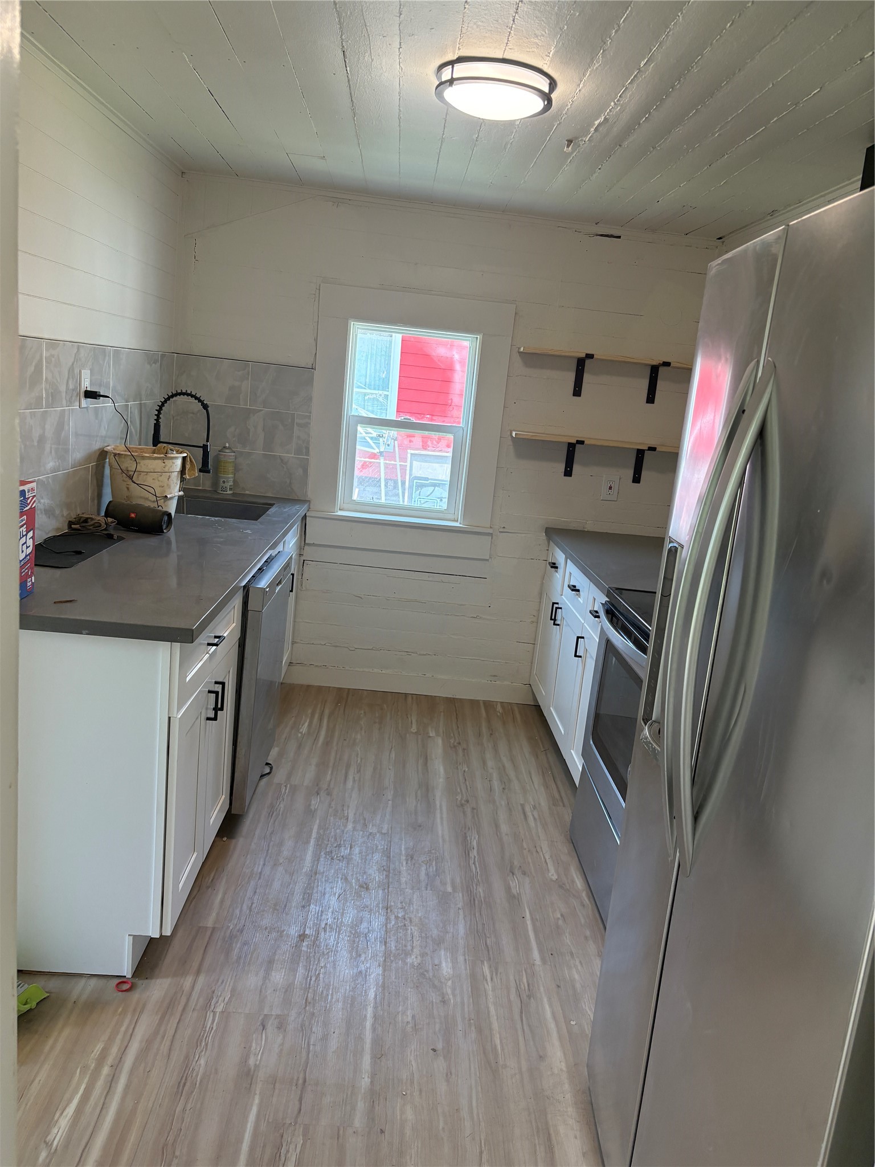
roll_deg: -7.0
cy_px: 584
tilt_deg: -11.0
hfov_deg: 53.1
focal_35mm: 26
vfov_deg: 67.3
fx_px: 876
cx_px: 438
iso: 125
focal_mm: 5.96
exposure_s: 1/127
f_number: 1.6
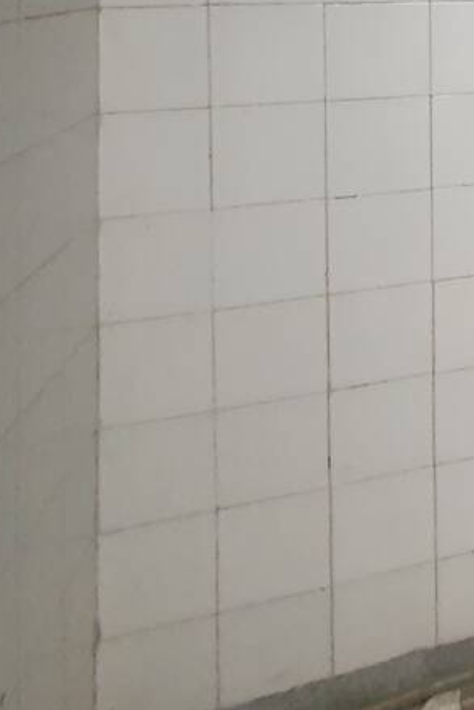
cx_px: 773
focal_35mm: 44
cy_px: -39
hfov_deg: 22.7
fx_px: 868
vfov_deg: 38.2
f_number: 2.2
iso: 640
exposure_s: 1/17
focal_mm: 1.8
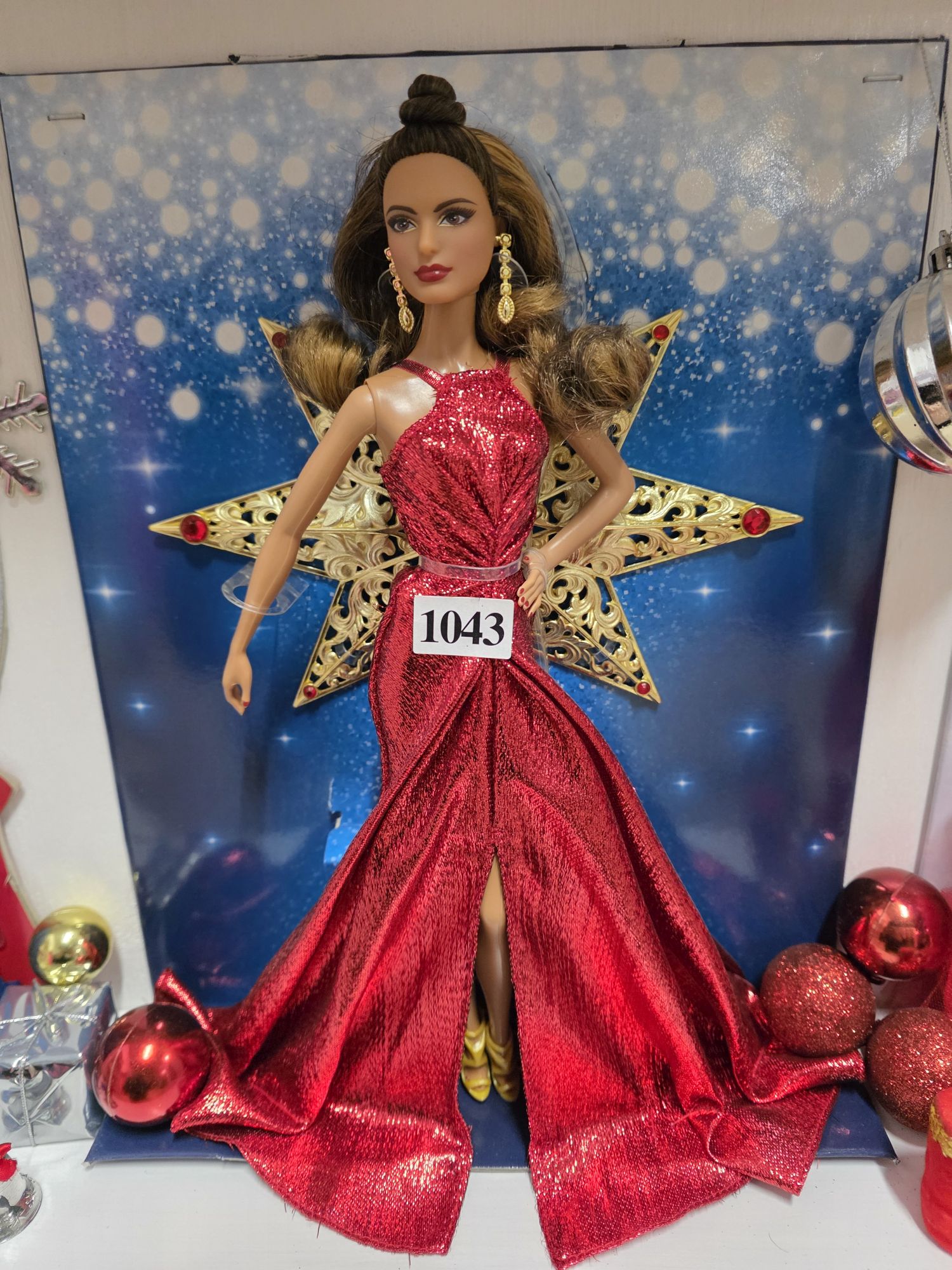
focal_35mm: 23
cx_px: 476
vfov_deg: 73.9
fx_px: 843
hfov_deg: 58.9
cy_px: 635
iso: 1250
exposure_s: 1/100
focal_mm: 6.3
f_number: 1.7
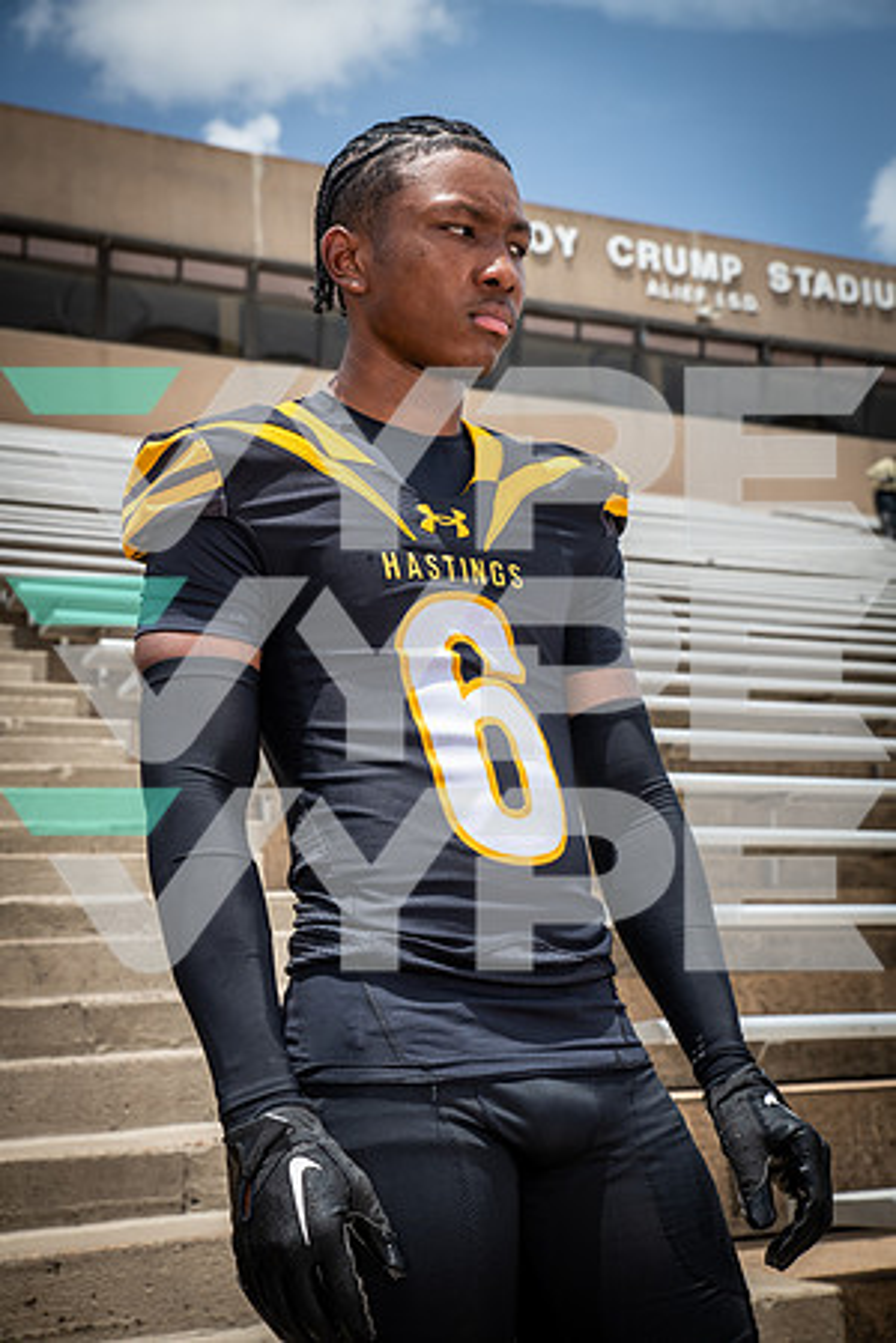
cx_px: 448
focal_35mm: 50
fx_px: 1867
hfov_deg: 27.0
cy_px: 672
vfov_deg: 39.6
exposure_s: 1/500
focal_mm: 50
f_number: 7.1
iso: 100
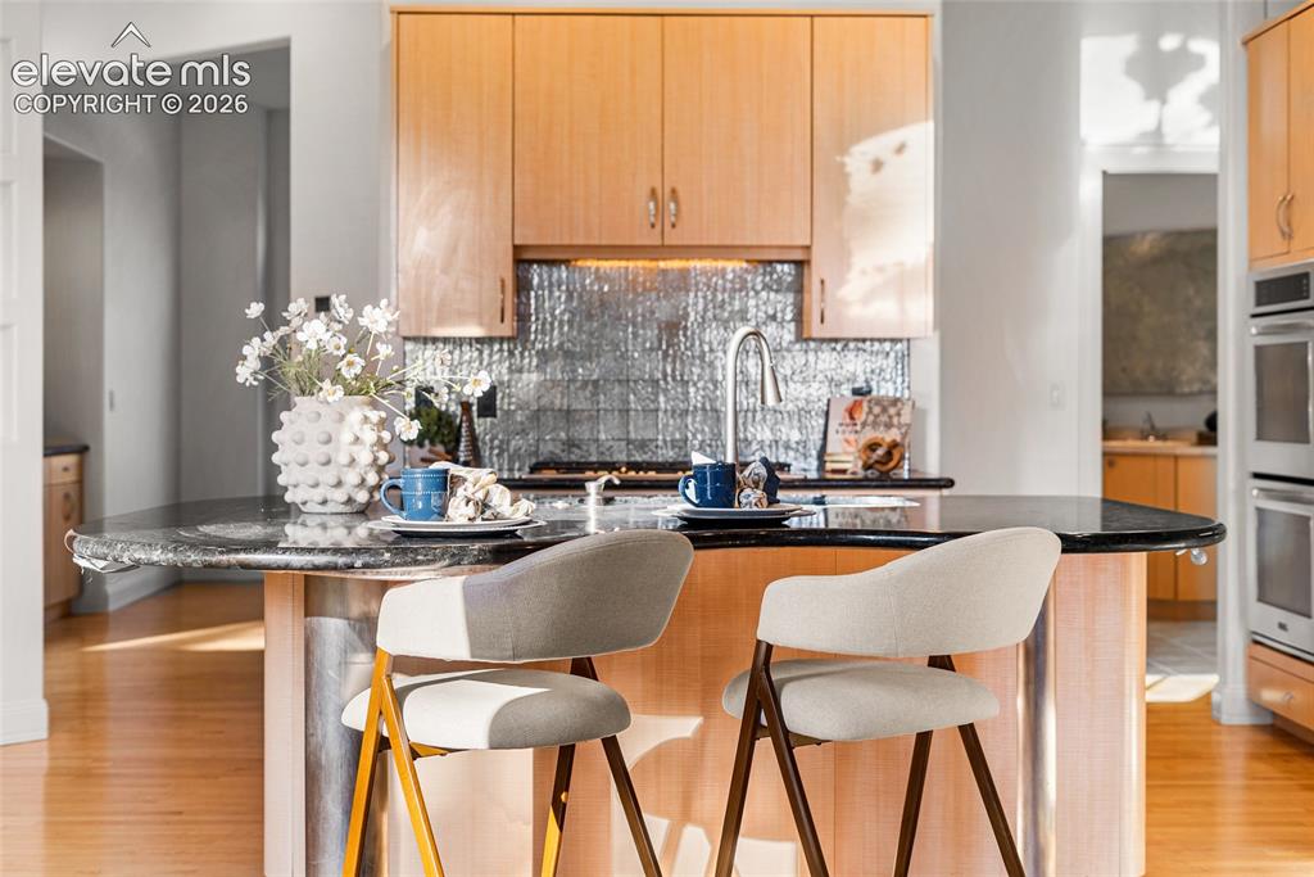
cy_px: 438
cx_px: 657
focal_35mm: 50
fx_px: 1825
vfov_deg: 27.0
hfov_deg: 39.6
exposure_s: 1/30
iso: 200
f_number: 3.5
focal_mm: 50
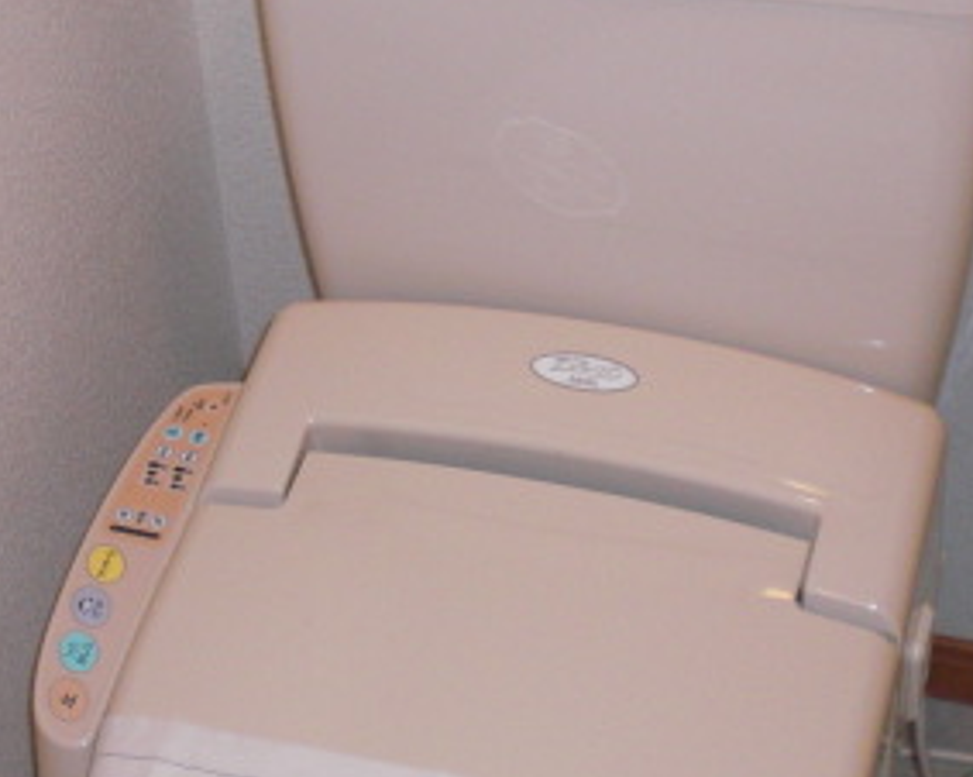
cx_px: 299
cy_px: 450
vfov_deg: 18.2
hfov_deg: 22.6
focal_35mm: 84
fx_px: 2417
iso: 200
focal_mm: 6.3
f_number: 3.1
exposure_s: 1/60
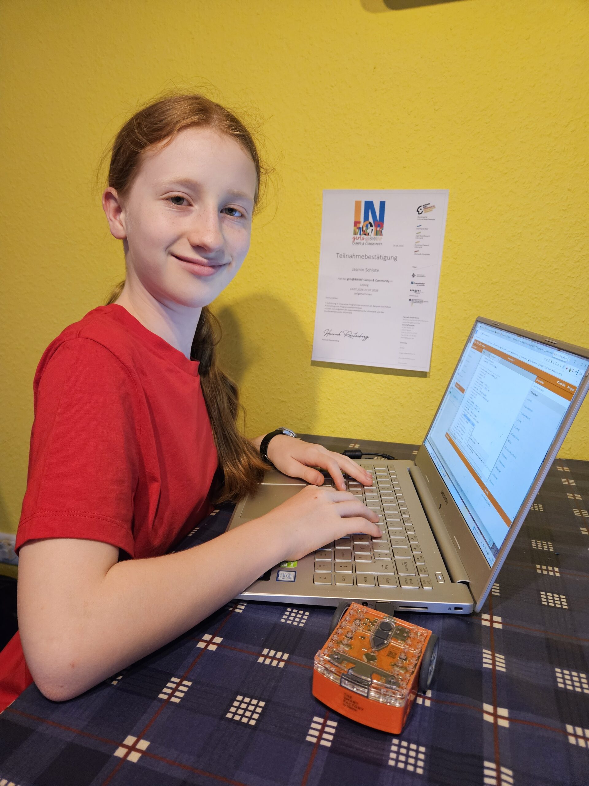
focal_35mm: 23
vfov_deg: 73.9
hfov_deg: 58.9
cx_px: 294
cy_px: 393
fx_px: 522
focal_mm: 5.4
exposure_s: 1/100
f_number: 1.8
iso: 640
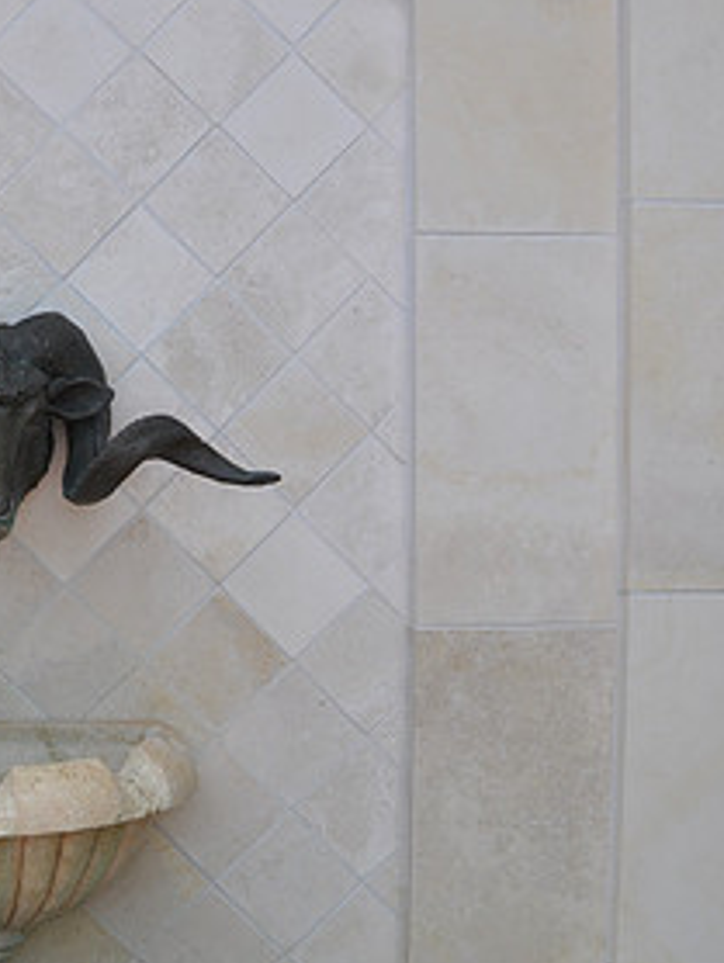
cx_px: 14
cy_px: 494
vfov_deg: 35.5
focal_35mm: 54
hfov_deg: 25.8
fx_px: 1504
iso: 200
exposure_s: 1/250
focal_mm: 18
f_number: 8
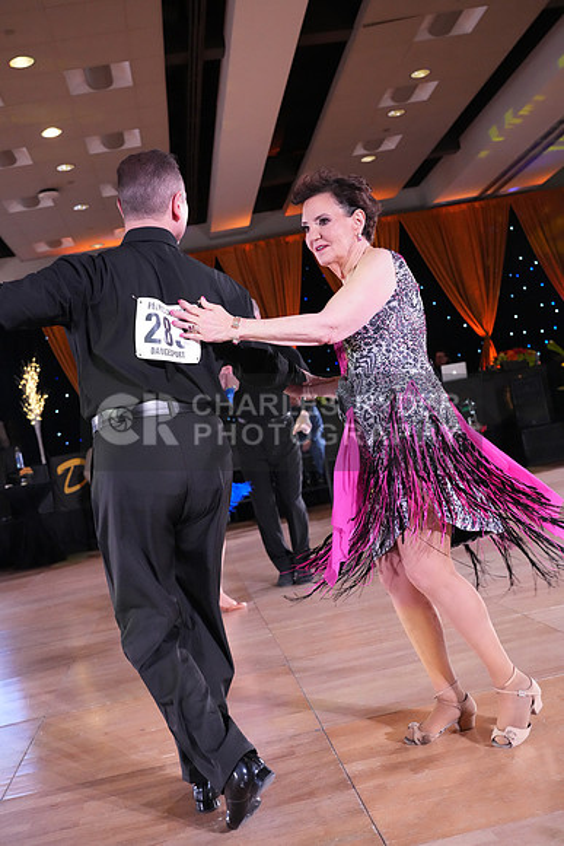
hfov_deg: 33.4
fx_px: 939
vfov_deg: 48.4
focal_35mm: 40
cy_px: 423
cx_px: 282
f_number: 5
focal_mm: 40
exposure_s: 1/400
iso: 8000
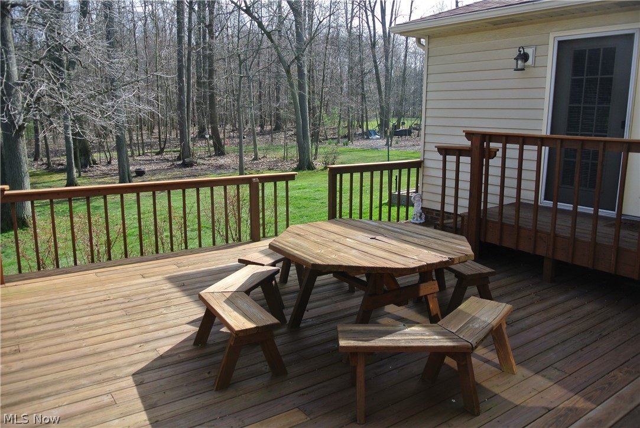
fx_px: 480
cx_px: 320
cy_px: 214
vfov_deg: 48.0
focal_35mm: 27
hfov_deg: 67.3
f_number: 4
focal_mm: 10
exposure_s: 1/320
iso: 100
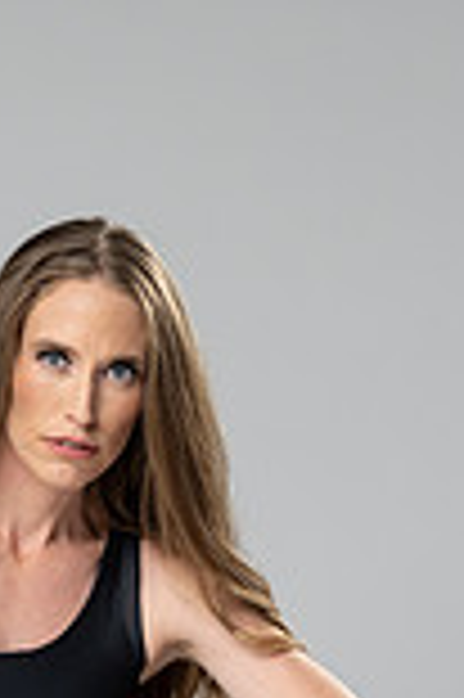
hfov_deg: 5.6
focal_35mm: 247
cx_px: 189
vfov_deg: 8.3
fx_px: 4786
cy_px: 428
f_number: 3.2
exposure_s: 1/160
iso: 200
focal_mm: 85
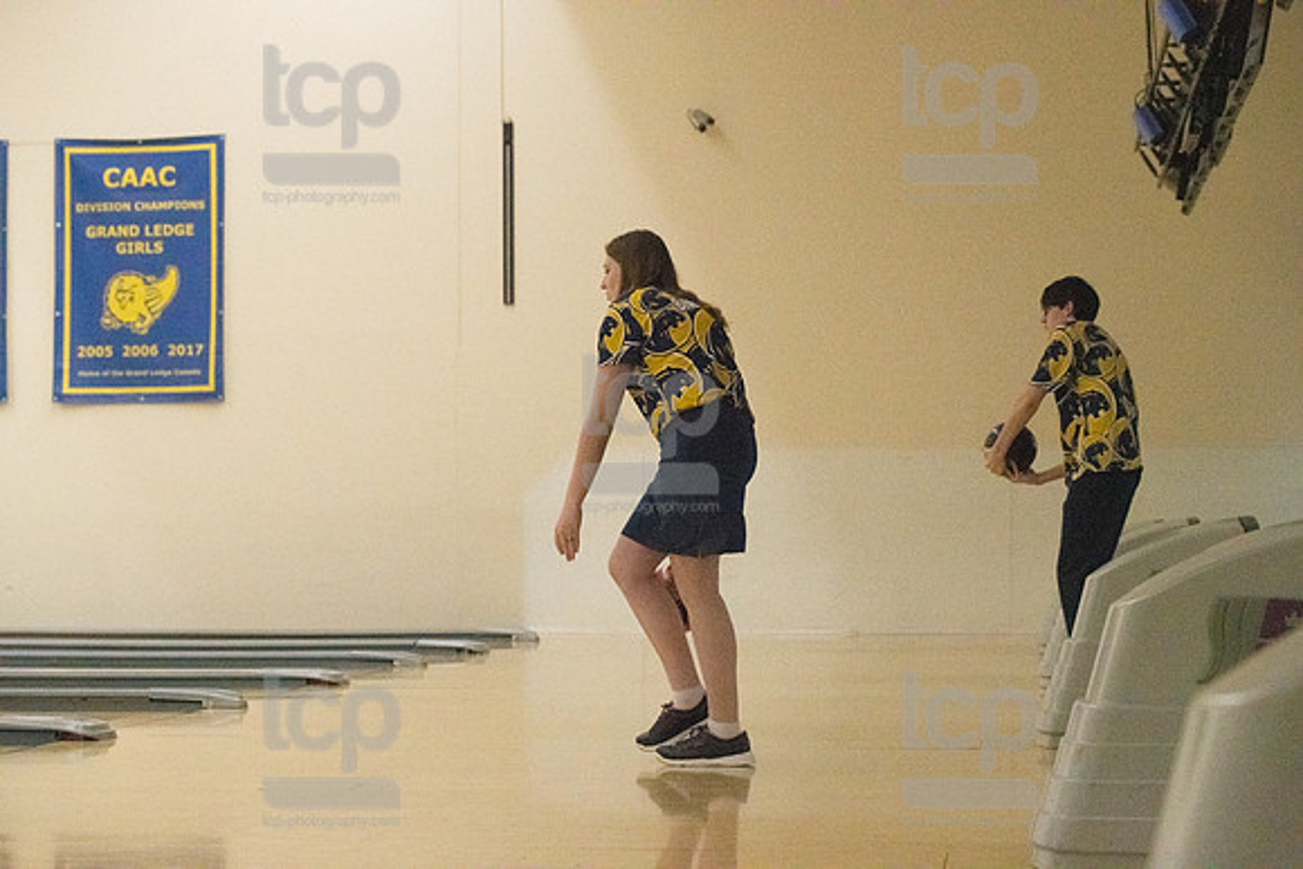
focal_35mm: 80
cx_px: 652
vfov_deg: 17.1
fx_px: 2896
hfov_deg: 25.4
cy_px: 434
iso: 10000
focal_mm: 80
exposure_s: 1/1250
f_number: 4.5
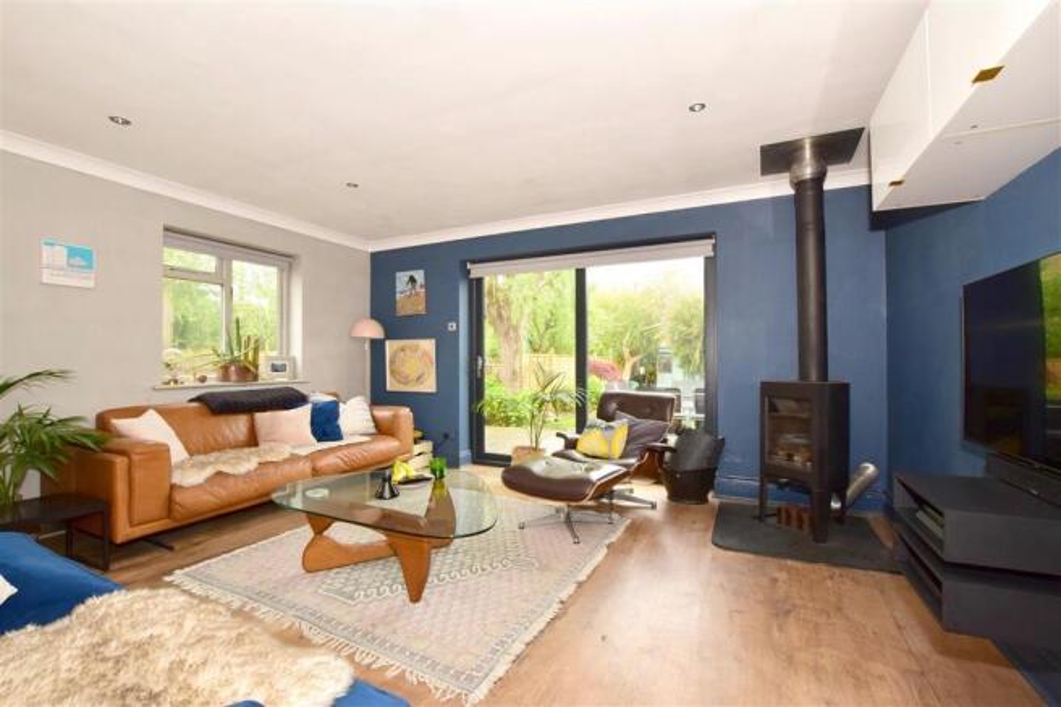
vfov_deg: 77.3
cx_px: 530
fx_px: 442
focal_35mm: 15
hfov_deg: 100.4
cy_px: 354
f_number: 16
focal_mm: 10
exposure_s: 1/60
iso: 500
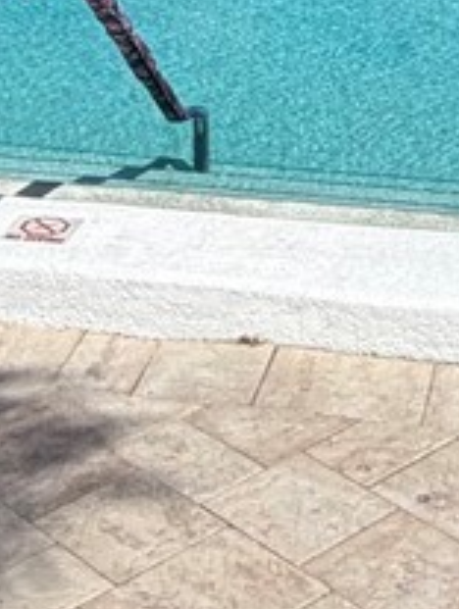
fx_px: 1904
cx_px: 224
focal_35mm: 108
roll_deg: +0.0
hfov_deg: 13.7
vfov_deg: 15.3
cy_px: -530
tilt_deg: +2.0
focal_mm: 2.22
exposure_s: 1/1961
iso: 20
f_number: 2.2
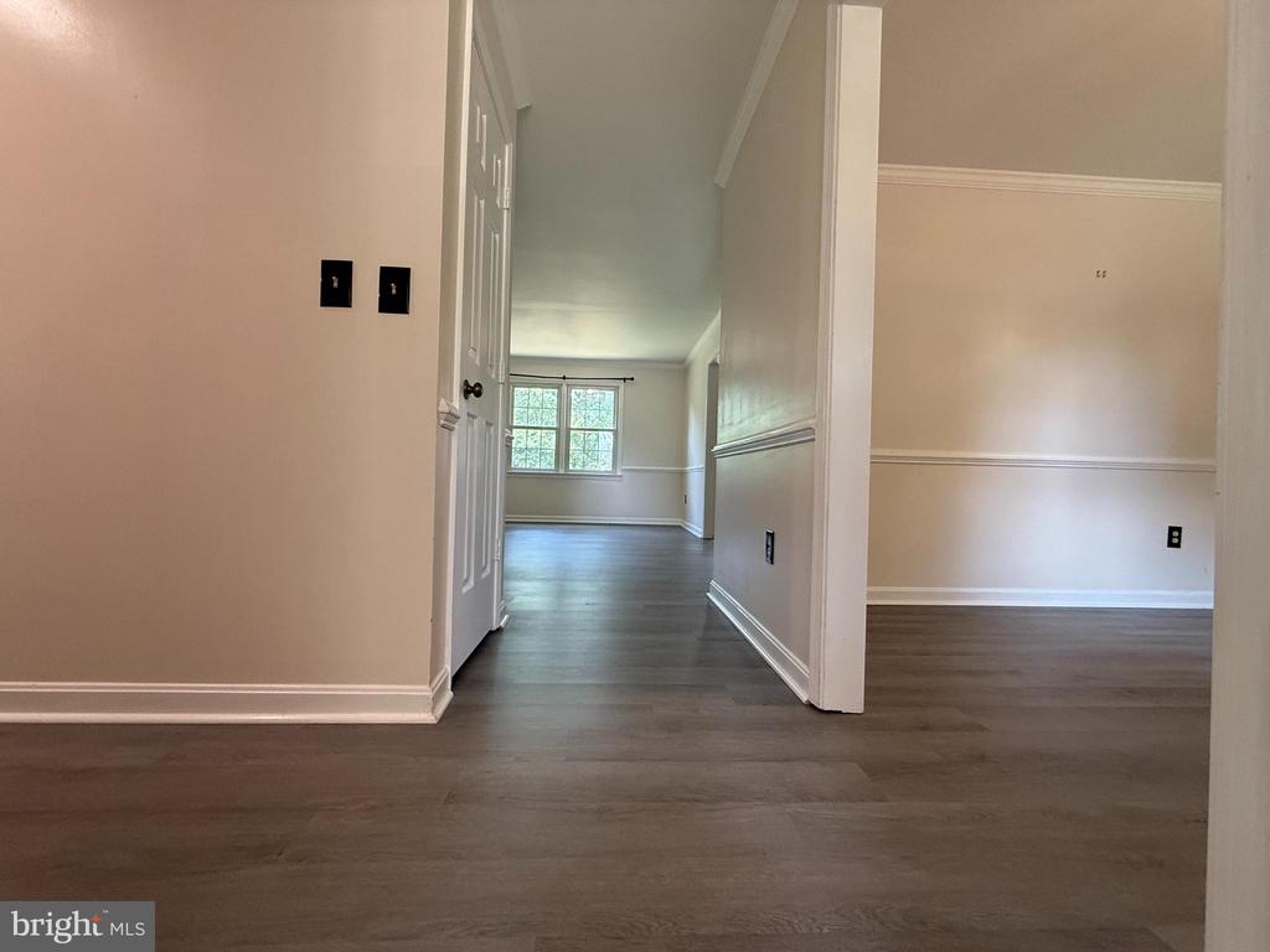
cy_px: 476
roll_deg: -1.8
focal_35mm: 14
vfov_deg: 85.7
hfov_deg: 102.1
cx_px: 635
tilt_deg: +1.0
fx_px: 514
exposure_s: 1/120
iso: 250
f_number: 2.2
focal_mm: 2.22
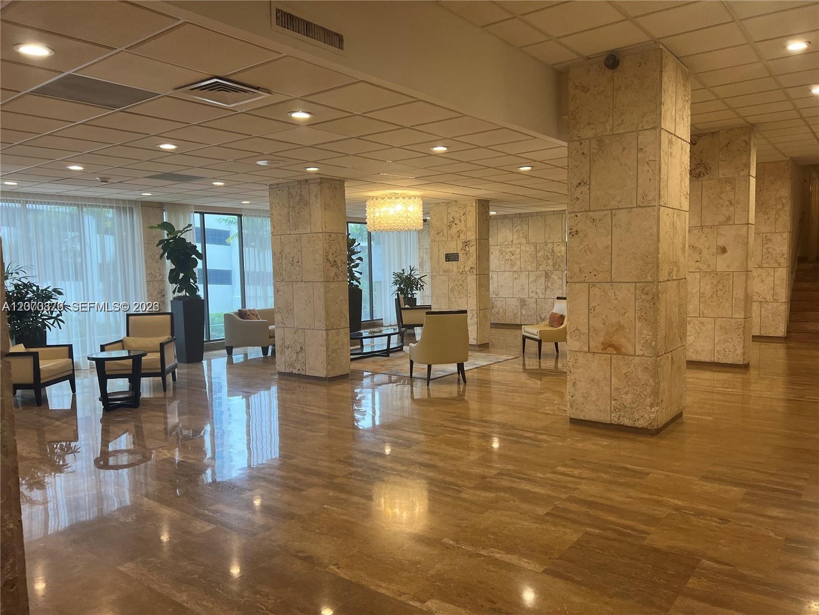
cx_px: 410
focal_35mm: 26
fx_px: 615
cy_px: 308
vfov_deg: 53.1
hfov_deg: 67.3
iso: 100
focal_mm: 5.7
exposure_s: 1/120
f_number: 1.5
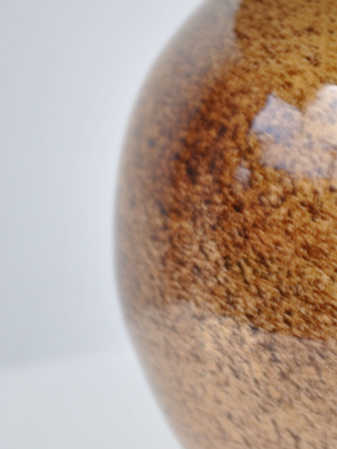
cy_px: 220
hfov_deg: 10.8
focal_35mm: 137
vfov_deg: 14.4
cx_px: 263
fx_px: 1778
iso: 200
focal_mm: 48
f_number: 5.6
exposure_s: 1/20
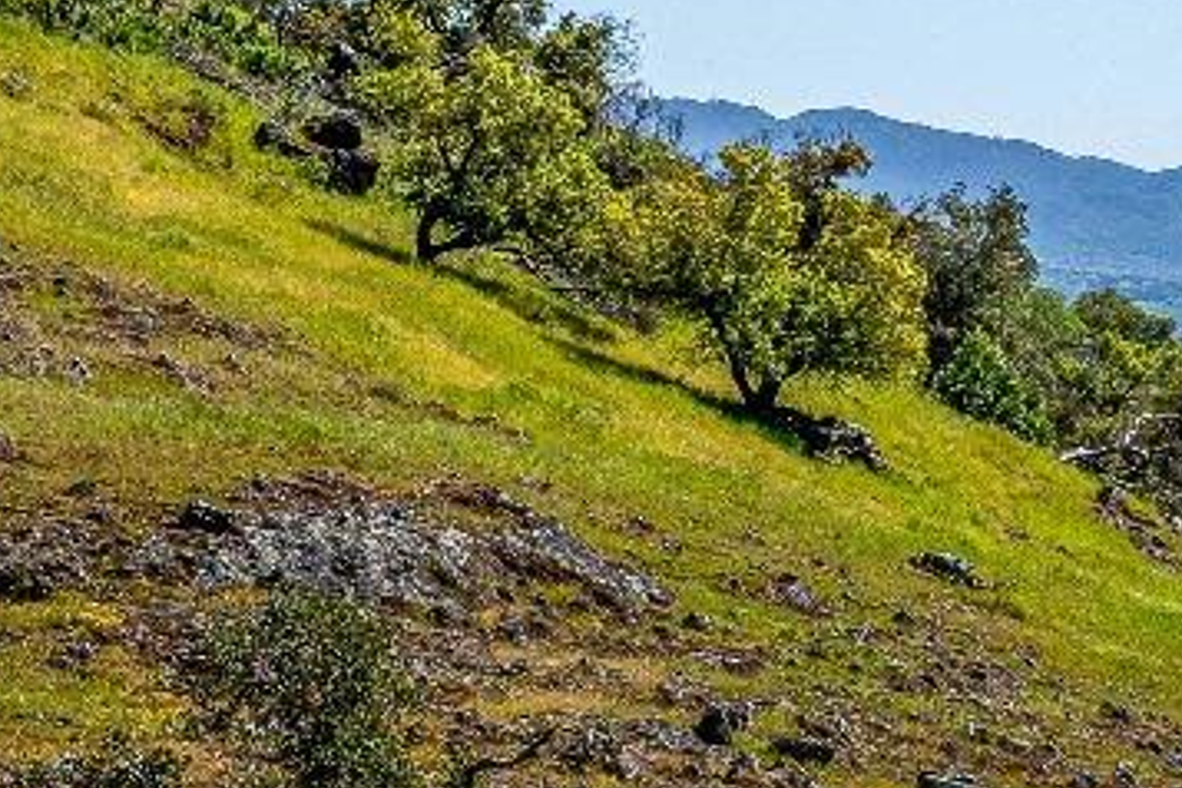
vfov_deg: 9.3
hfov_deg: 13.2
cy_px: 258
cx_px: -586
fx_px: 4826
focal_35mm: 147
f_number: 11
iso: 320
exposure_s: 1/1000
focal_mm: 35
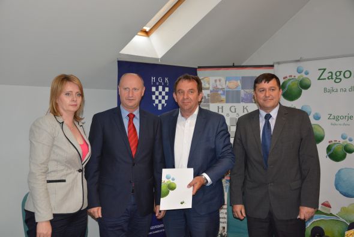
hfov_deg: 46.4
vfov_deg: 31.9
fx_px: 413
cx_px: 177
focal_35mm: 42
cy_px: 118
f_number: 4
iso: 800
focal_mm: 28
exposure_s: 1/200
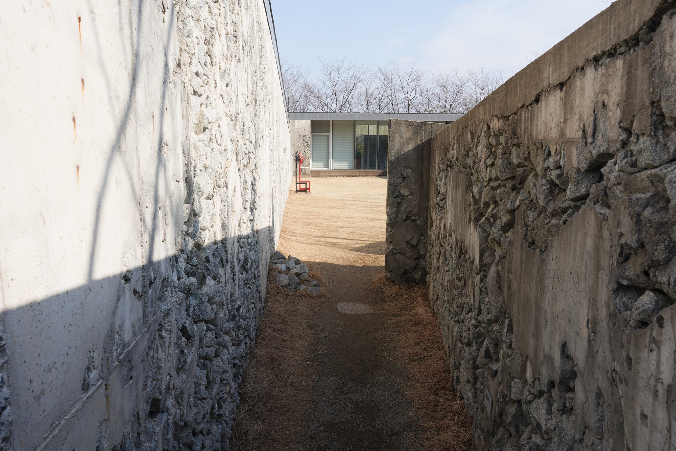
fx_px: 526
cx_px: 338
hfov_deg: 65.5
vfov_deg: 46.4
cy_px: 226
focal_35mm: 28
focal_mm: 28
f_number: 18
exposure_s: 1/100
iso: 200
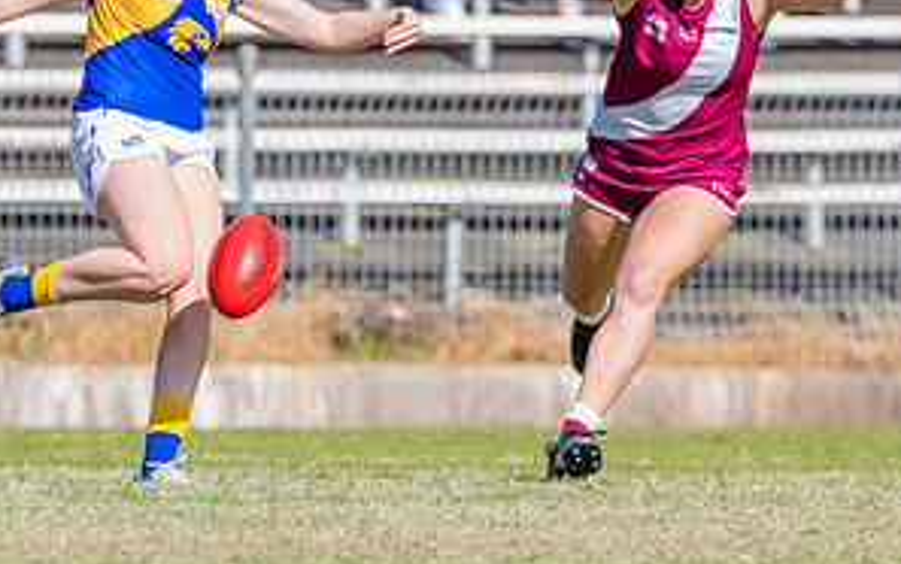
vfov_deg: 0.7
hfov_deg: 1.1
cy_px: 76
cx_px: 205
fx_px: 47246
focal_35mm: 1923
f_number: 10
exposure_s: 1/1600
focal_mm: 600
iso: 800
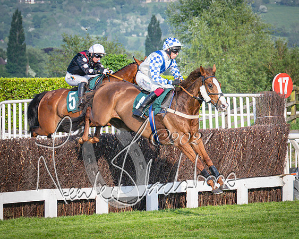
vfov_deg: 6.2
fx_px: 2222
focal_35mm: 251
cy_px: 117
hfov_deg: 7.7
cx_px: 45
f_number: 4
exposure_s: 1/2000
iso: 400
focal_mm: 98
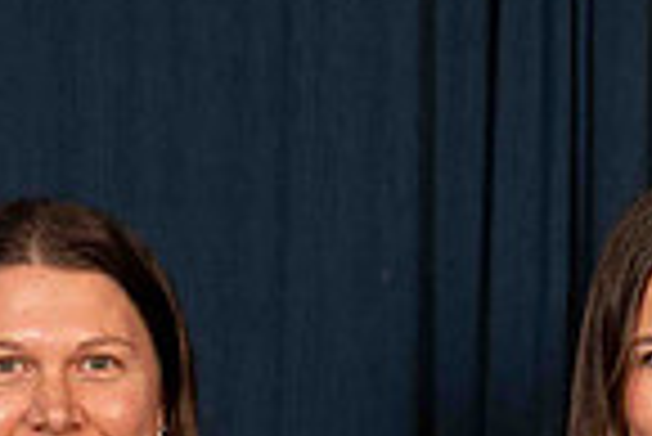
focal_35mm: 330
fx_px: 5983
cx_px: 634
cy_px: 741
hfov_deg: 6.2
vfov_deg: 4.1
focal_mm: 66
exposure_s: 1/200
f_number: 5.6
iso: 200
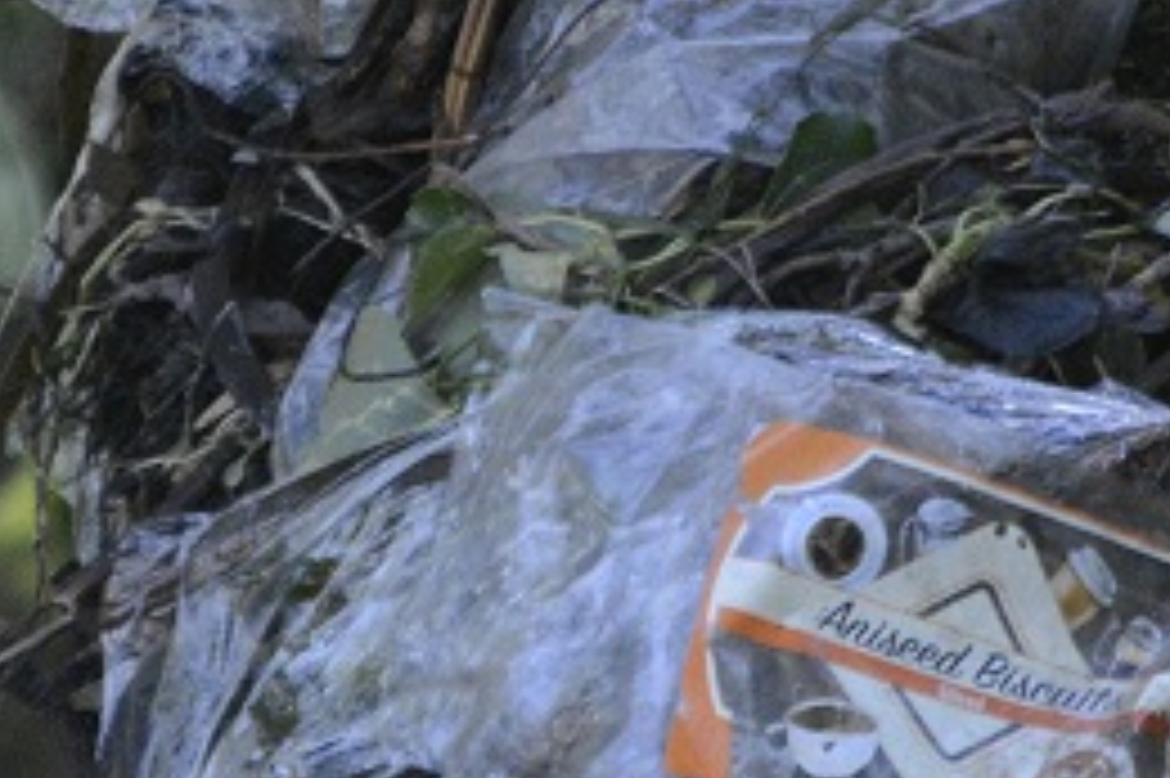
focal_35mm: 1558
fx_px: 50601
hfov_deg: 1.3
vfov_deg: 0.9
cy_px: 531
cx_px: 405
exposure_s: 1/1000
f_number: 5.6
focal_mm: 300
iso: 3200
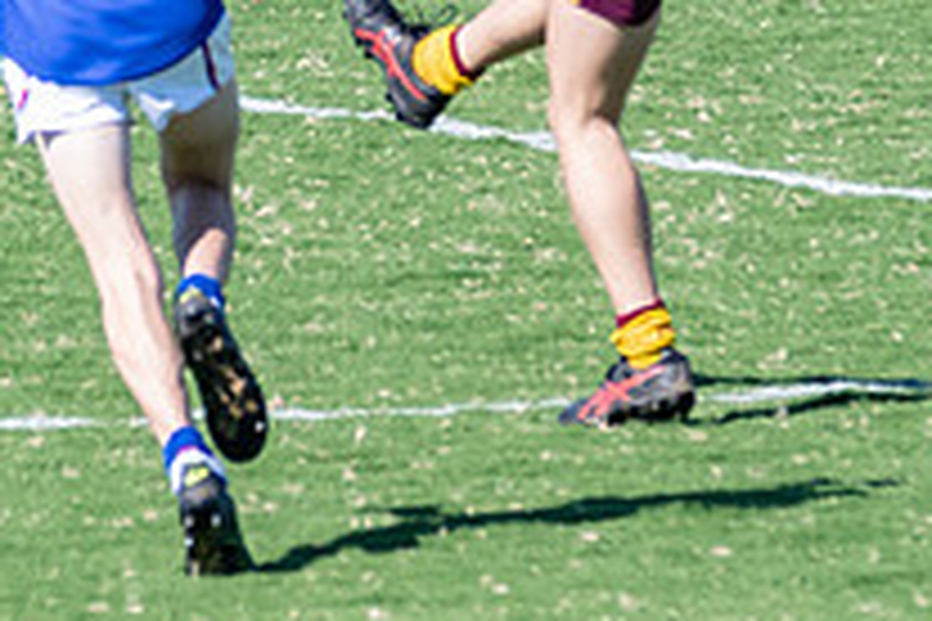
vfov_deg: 0.9
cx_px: 303
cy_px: -273
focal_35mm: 1459
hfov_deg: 1.4
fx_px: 37769
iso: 800
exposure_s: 1/2000
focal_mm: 300
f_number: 7.1
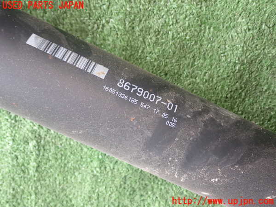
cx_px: 138
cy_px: 104
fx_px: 303
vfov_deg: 37.7
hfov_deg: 49.0
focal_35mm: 38
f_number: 2.7
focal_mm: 6.83
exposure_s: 1/40
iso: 320
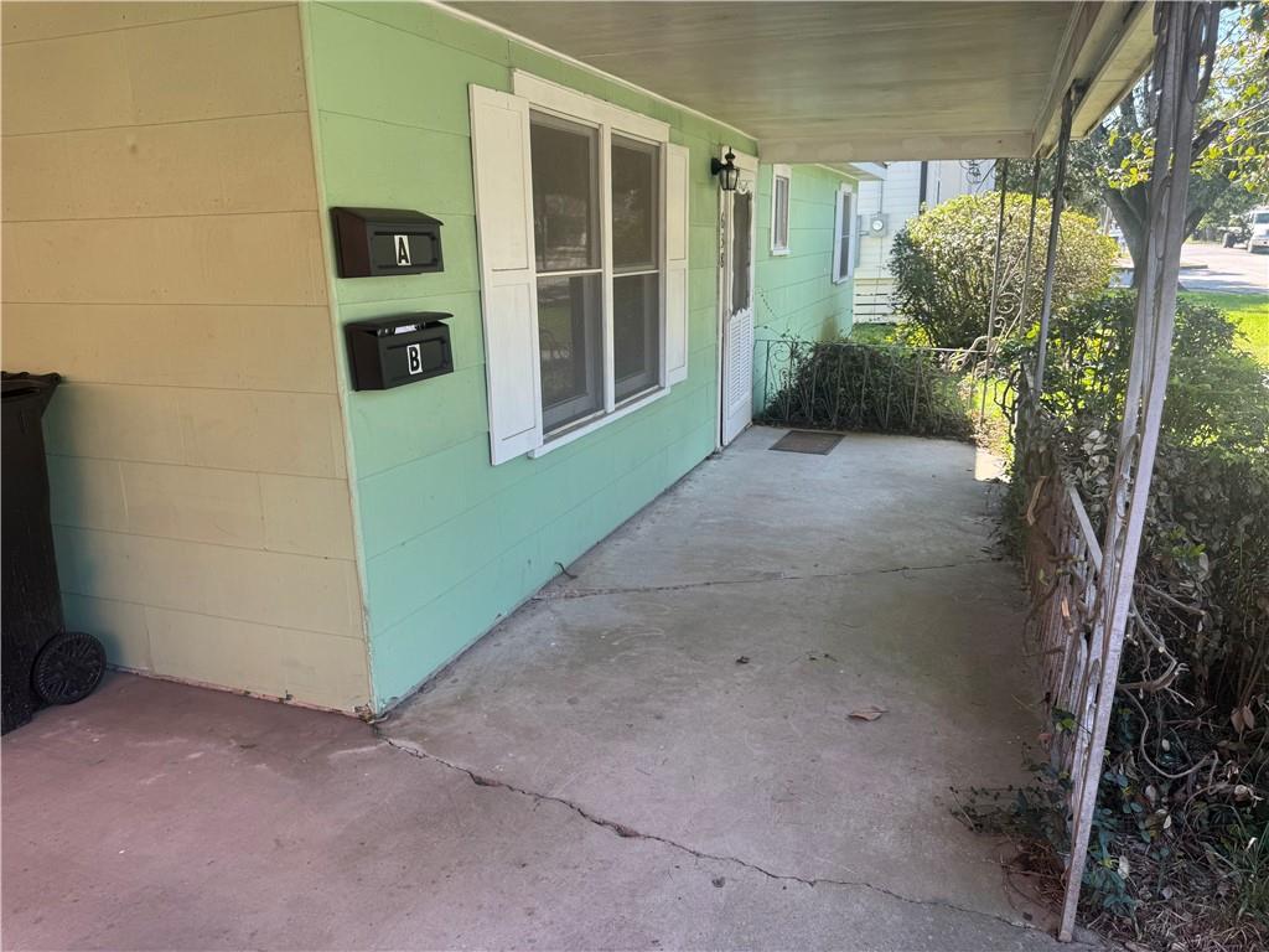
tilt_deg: -15.8
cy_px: 476
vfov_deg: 56.8
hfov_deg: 71.6
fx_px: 880
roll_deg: +1.8
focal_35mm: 24
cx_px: 634
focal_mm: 6.76
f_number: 1.78
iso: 80
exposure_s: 1/323
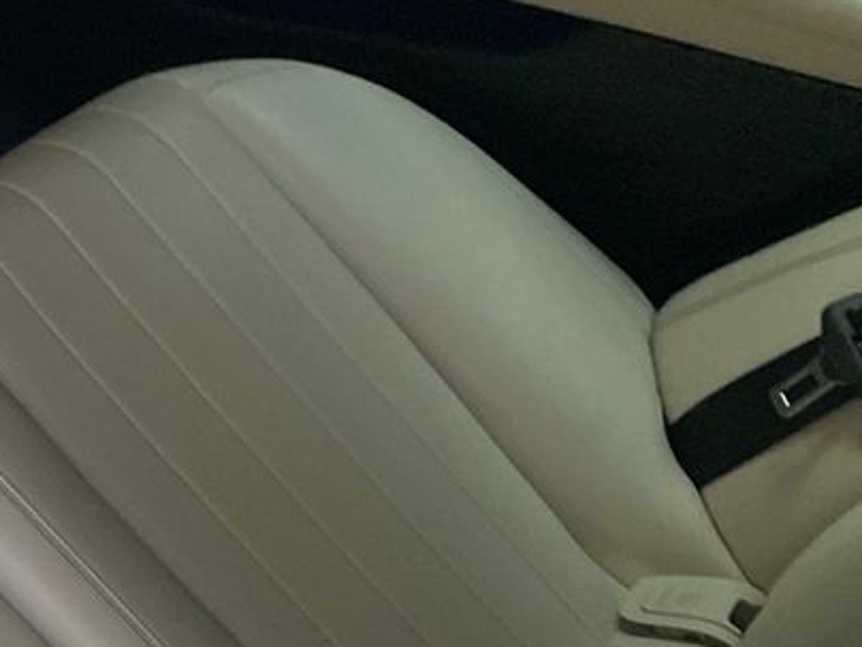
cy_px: 961
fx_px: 2565
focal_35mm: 103
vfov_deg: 13.6
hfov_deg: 17.9
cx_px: -235
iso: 125
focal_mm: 4.25
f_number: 1.8
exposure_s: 1/113
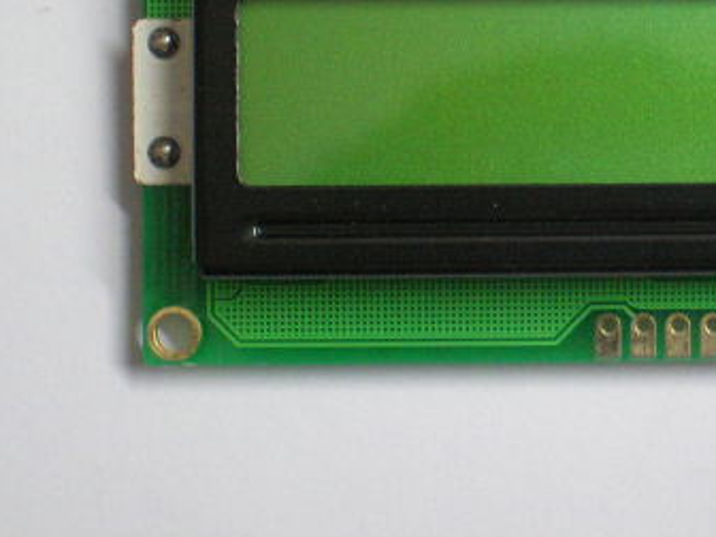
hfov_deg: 9.8
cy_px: 188
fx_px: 4137
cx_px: 641
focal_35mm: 200
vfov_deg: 7.4
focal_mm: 16.2
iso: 166
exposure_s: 1/4.6
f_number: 4.9
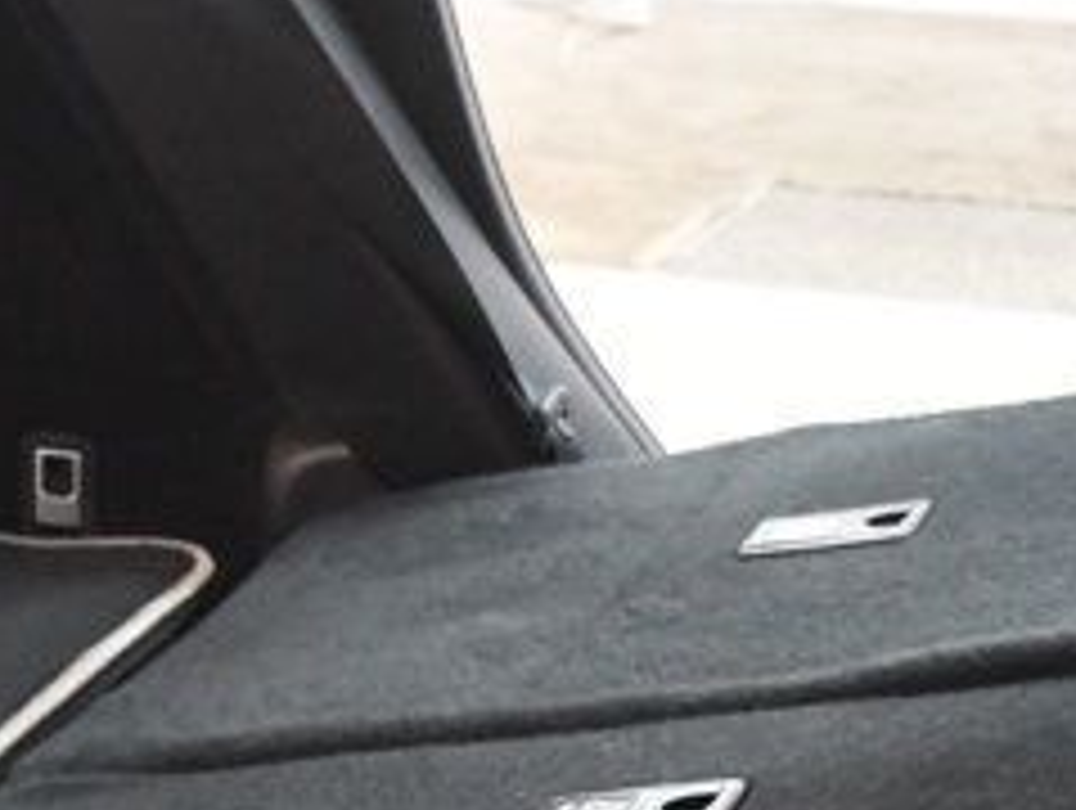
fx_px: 3456
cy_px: 1066
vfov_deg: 12.9
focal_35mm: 111
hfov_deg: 17.7
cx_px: 522
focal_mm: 18
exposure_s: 1/60
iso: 4000
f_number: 3.5
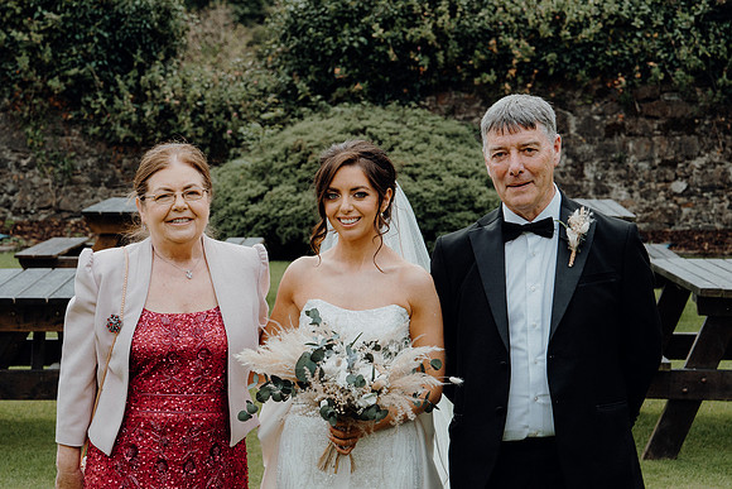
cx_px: 366
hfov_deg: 19.5
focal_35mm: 105
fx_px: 2135
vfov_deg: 13.0
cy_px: 244
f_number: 6.3
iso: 125
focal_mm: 70
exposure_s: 1/160
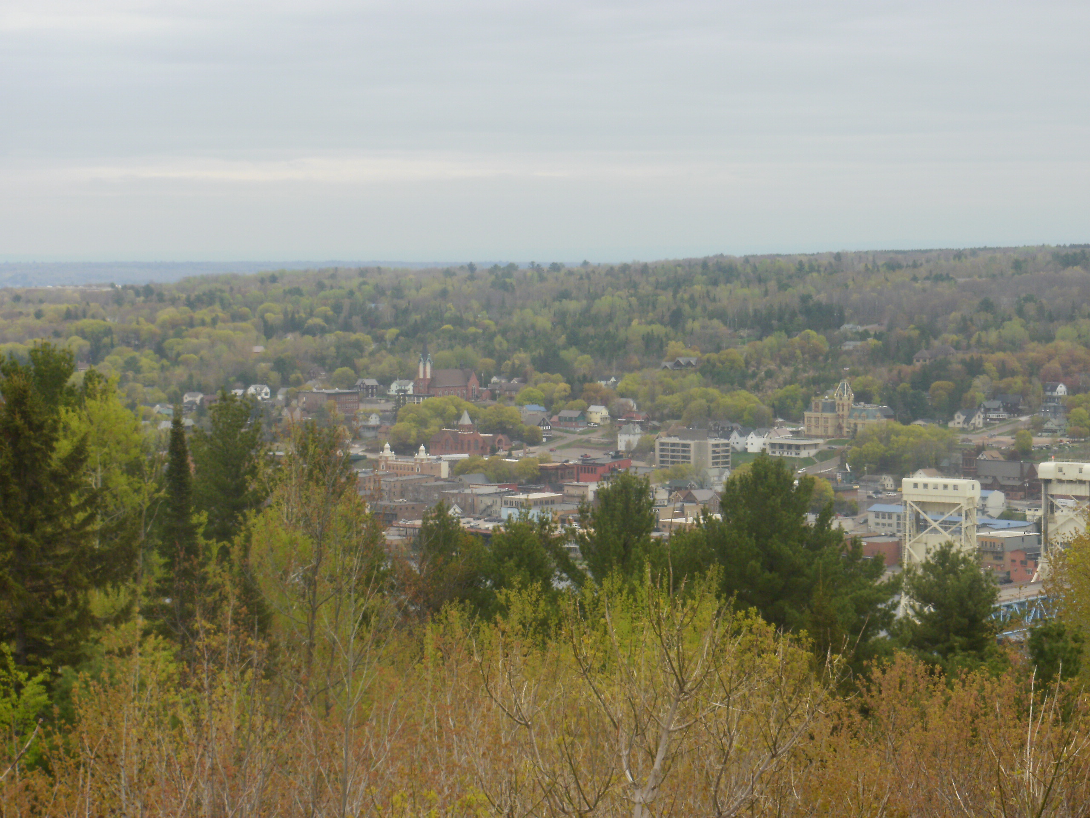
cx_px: 545
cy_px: 409
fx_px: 3149
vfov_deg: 14.8
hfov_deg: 19.6
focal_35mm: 100
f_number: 7.9
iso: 100
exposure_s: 1/160
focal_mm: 17.4
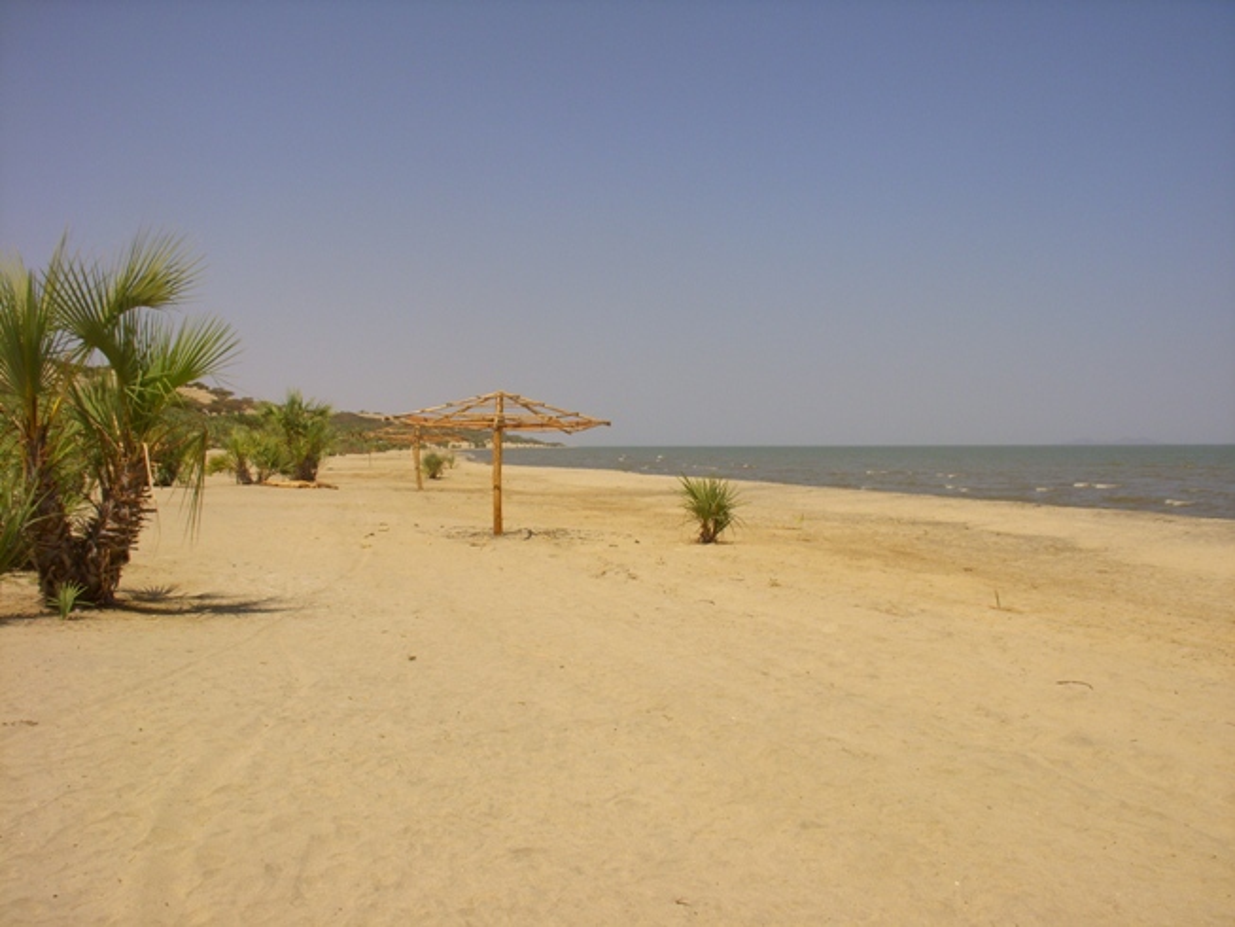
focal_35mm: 38
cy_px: 464
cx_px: 618
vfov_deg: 37.7
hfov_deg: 49.0
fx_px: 1356
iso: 100
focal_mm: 6.3
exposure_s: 1/640
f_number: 6.6
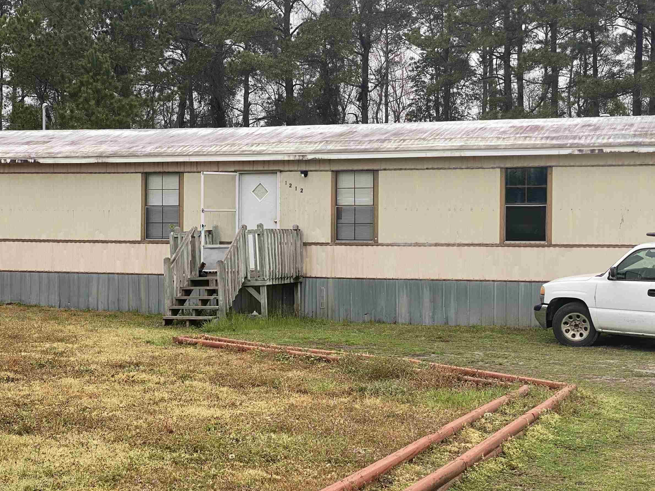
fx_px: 1268
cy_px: 264
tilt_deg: -1.9
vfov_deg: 21.9
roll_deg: -1.2
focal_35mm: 67
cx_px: 330
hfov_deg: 29.0
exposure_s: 1/387
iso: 20
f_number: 2
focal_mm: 6
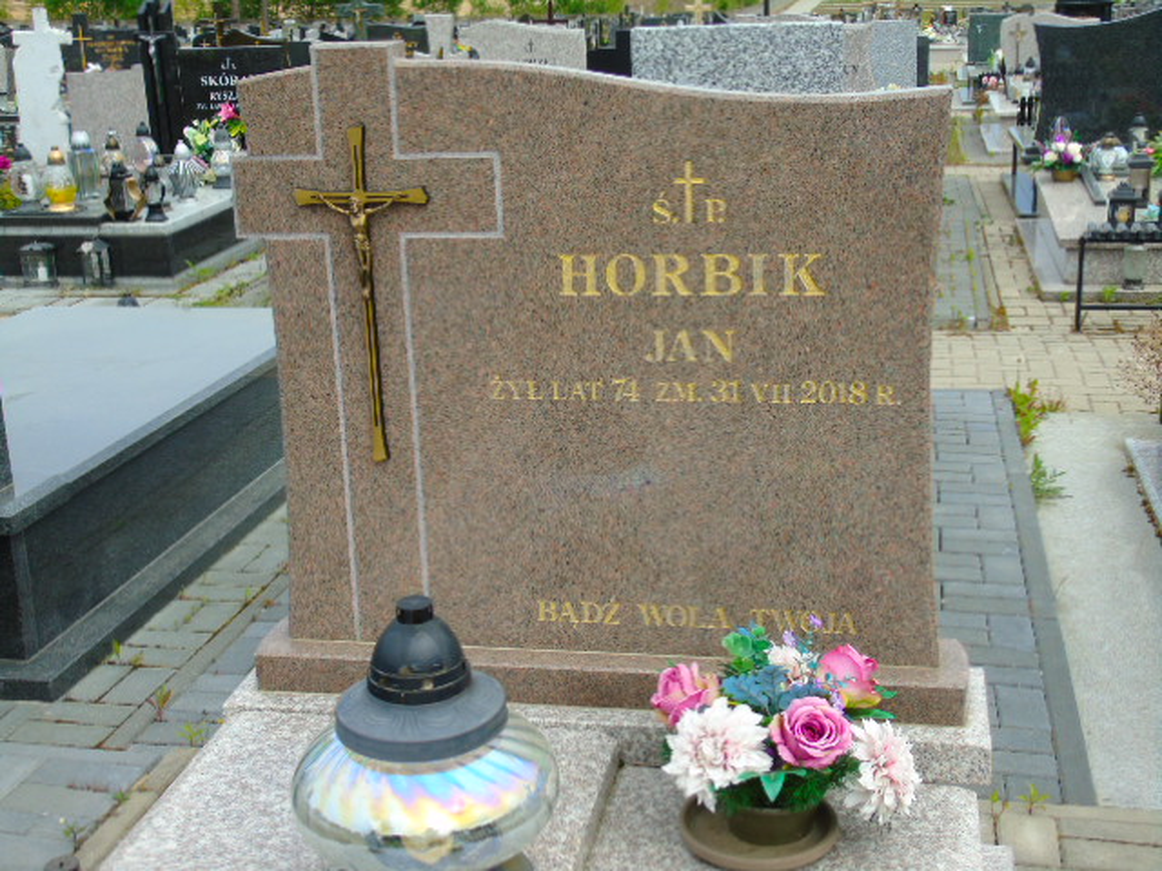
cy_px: 436
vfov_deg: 31.5
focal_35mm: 46
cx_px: 581
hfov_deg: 41.2
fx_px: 1544
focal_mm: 8.2
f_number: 4.1
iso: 80
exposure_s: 1/320
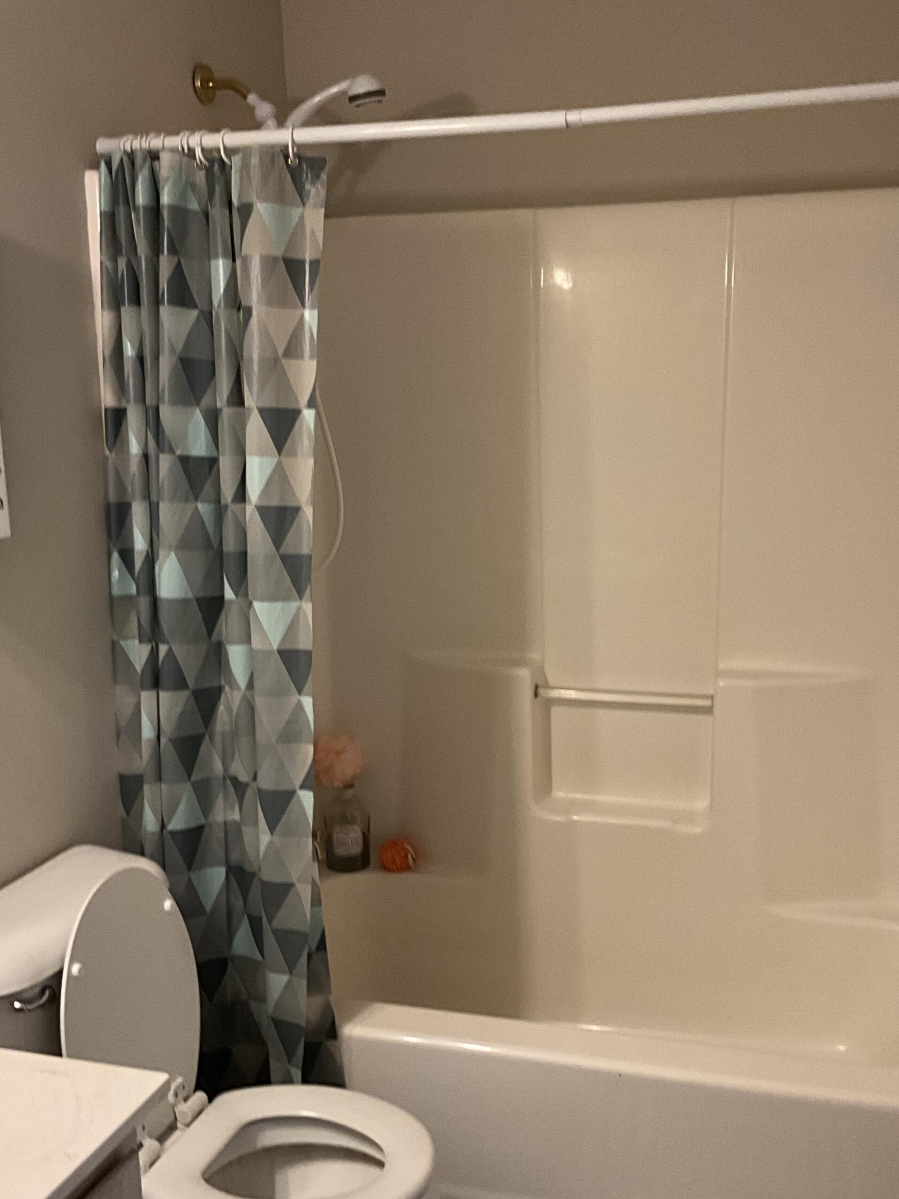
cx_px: 487
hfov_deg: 36.8
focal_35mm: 39
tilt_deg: -8.9
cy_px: 601
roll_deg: +2.2
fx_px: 1351
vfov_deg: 47.9
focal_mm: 3
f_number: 1.8
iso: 100
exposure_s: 1/60
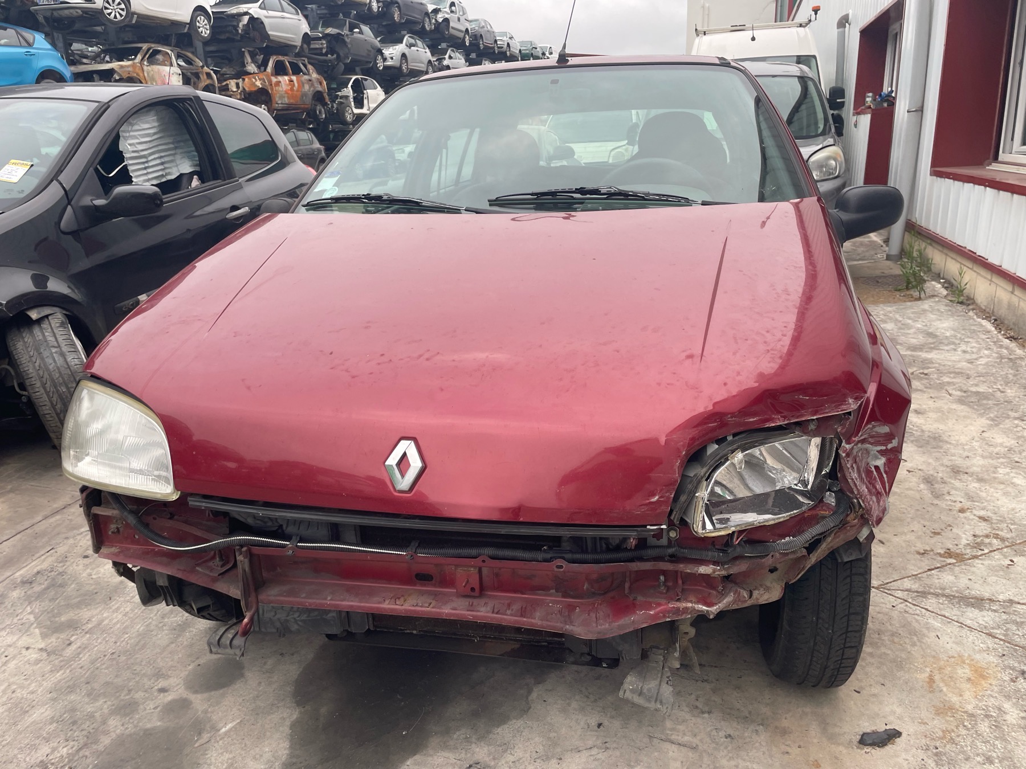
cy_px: 384
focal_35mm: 26
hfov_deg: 67.3
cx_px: 513
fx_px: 771
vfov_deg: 53.1
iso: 32
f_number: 1.6
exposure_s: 1/207
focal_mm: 4.2
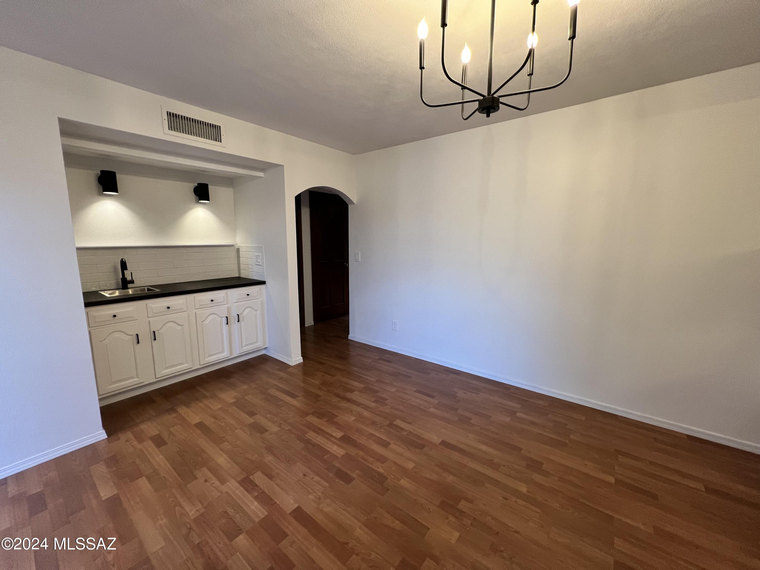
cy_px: 285
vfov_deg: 89.9
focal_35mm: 13
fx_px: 285
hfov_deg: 106.2
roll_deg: +0.2
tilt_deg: -8.7
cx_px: 380
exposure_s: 1/60
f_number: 1.8
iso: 200
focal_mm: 1.57
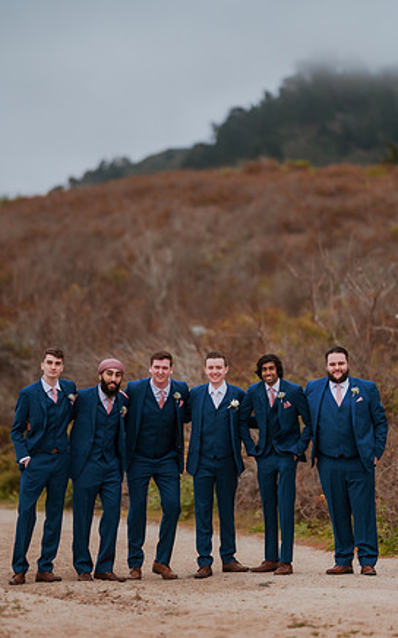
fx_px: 2468
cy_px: 316
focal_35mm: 142
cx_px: 184
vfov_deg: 14.7
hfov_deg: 9.2
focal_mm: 135
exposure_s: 1/3200
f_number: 1.8
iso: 400
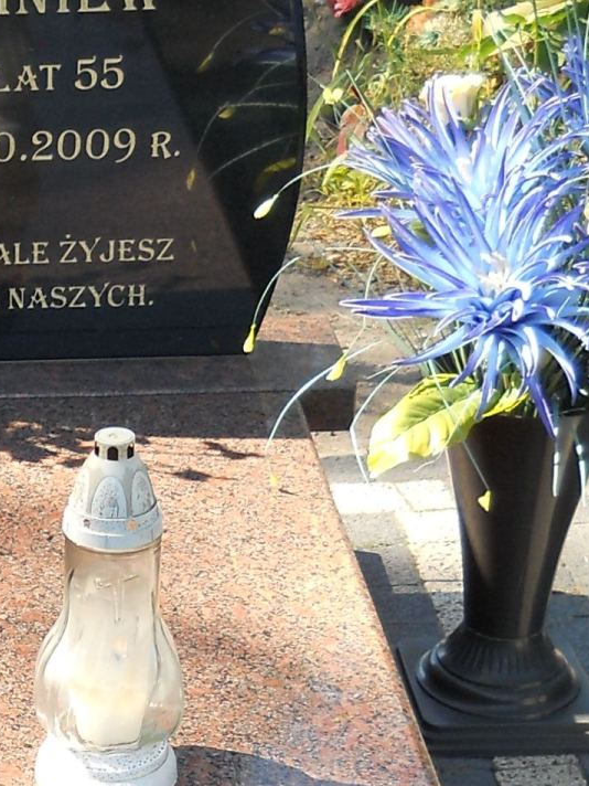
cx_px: -163
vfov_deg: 17.3
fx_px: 2541
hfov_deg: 12.8
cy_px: 737
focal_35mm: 112
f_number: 3.1
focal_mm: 6.72
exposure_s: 1/160
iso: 80
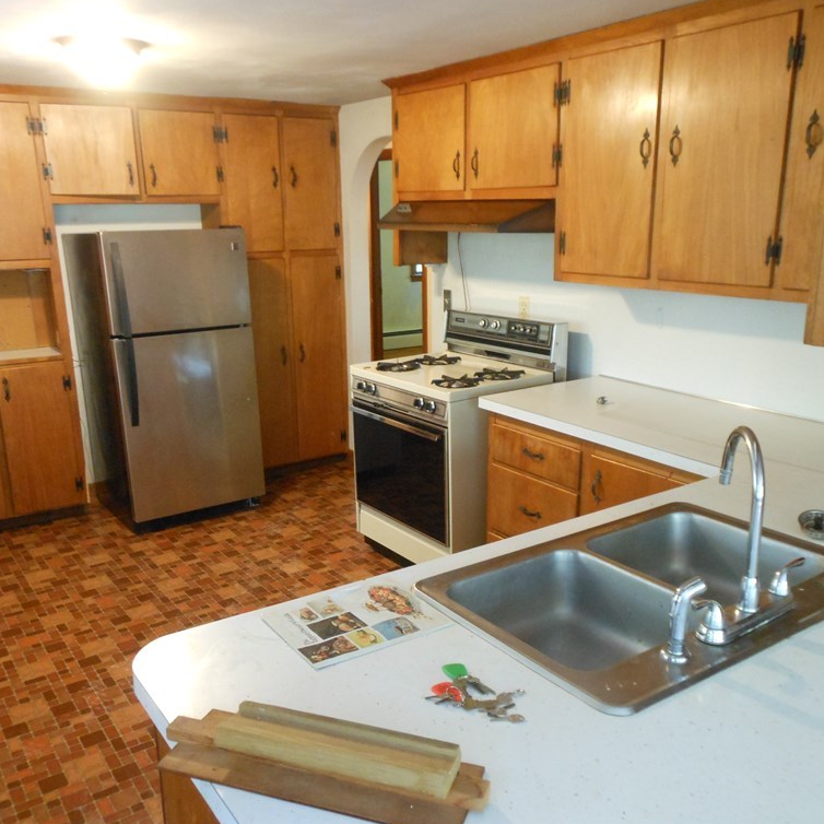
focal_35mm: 30
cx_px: 393
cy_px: 410
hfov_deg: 54.0
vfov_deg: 54.0
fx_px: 808
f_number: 3.2
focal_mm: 4.5
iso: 400
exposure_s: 1/8
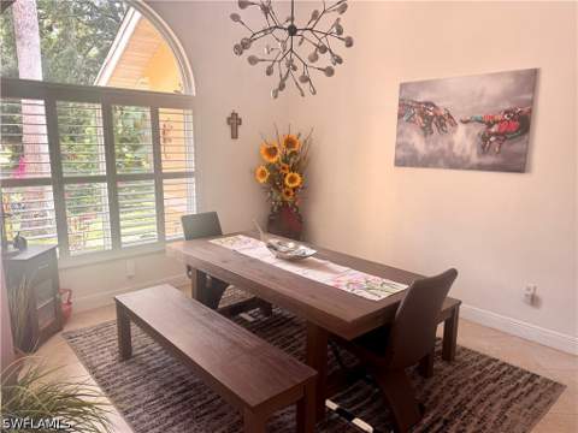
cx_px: 289
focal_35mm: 24
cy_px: 216
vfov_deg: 56.8
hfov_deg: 71.6
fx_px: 401
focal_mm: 6.76
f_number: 1.78
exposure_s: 1/121
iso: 125
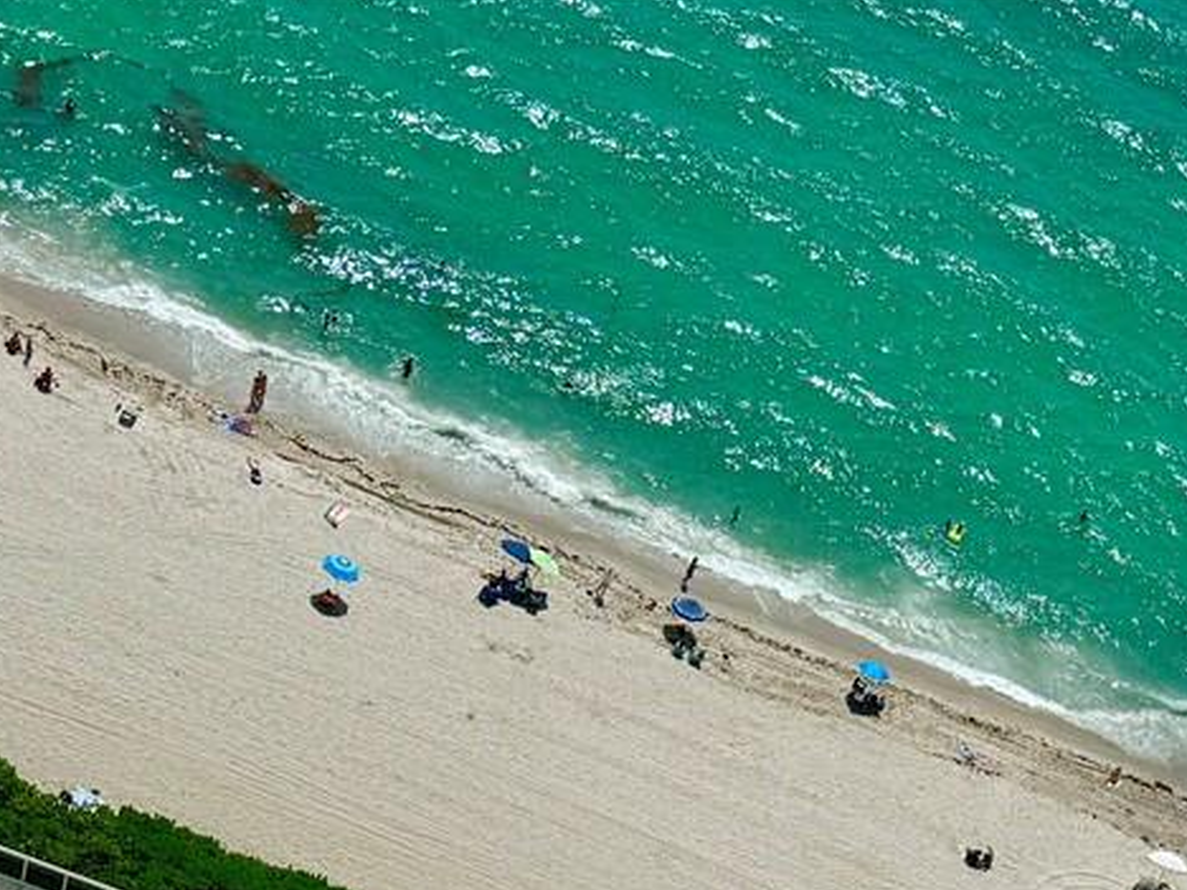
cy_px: 1509
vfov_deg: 15.8
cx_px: 510
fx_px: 2812
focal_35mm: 82
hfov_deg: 23.8
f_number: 1.78
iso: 80
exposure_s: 1/20000
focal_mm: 6.76
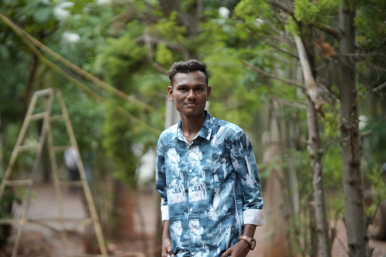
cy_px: 128
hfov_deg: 23.9
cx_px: 193
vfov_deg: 16.1
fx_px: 911
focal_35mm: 85
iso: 800
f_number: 1.4
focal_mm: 85
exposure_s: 1/3200
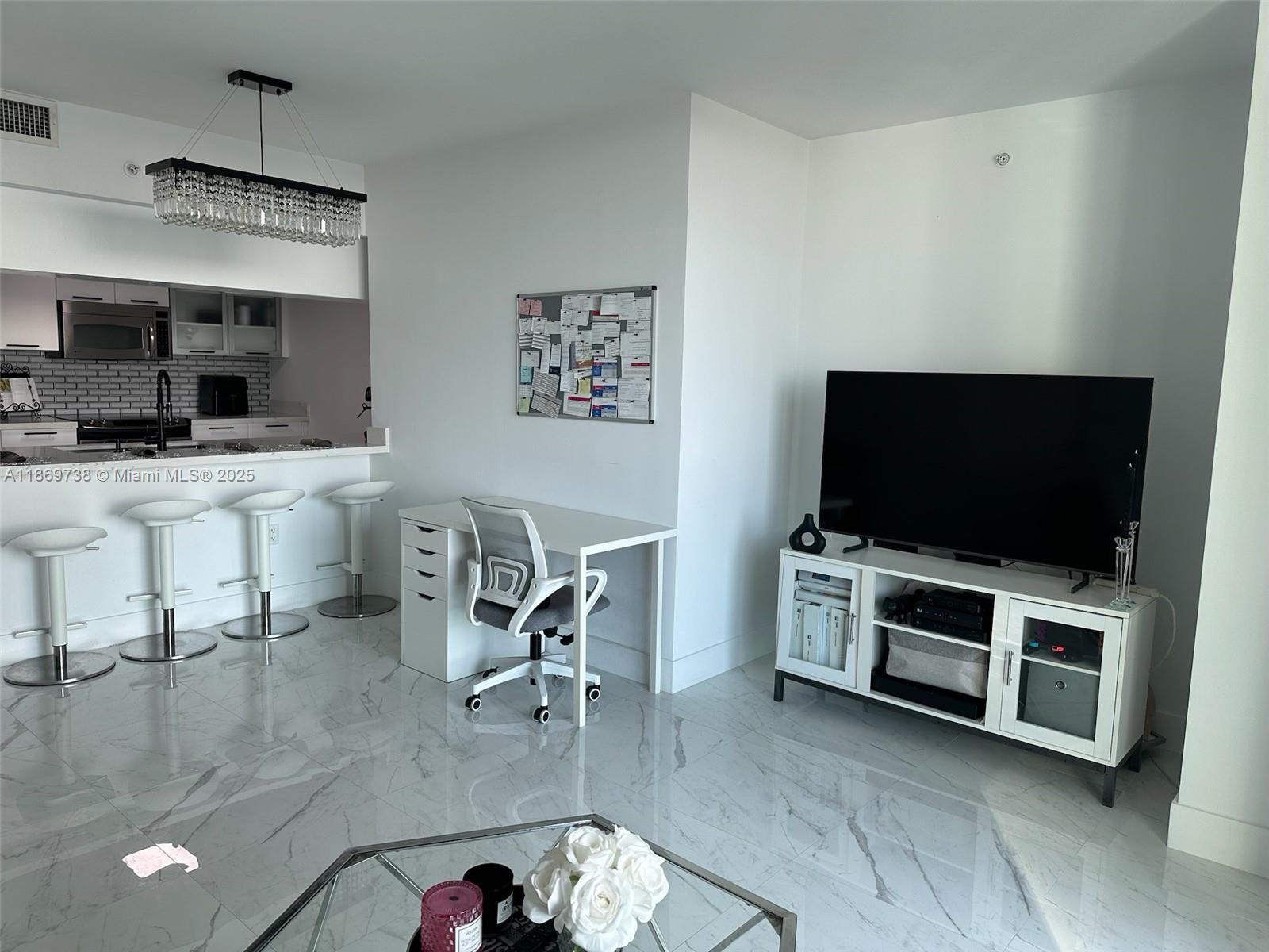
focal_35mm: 24
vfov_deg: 56.8
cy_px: 476
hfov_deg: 71.6
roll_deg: -1.7
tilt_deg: -7.3
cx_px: 634
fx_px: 880
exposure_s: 1/146
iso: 64
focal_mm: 6.86
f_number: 1.78
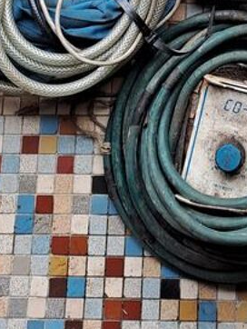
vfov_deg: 18.6
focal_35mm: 92
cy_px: -174
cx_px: 285
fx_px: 874
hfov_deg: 15.6
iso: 32
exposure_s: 1/50
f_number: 1.8
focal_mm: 4.65
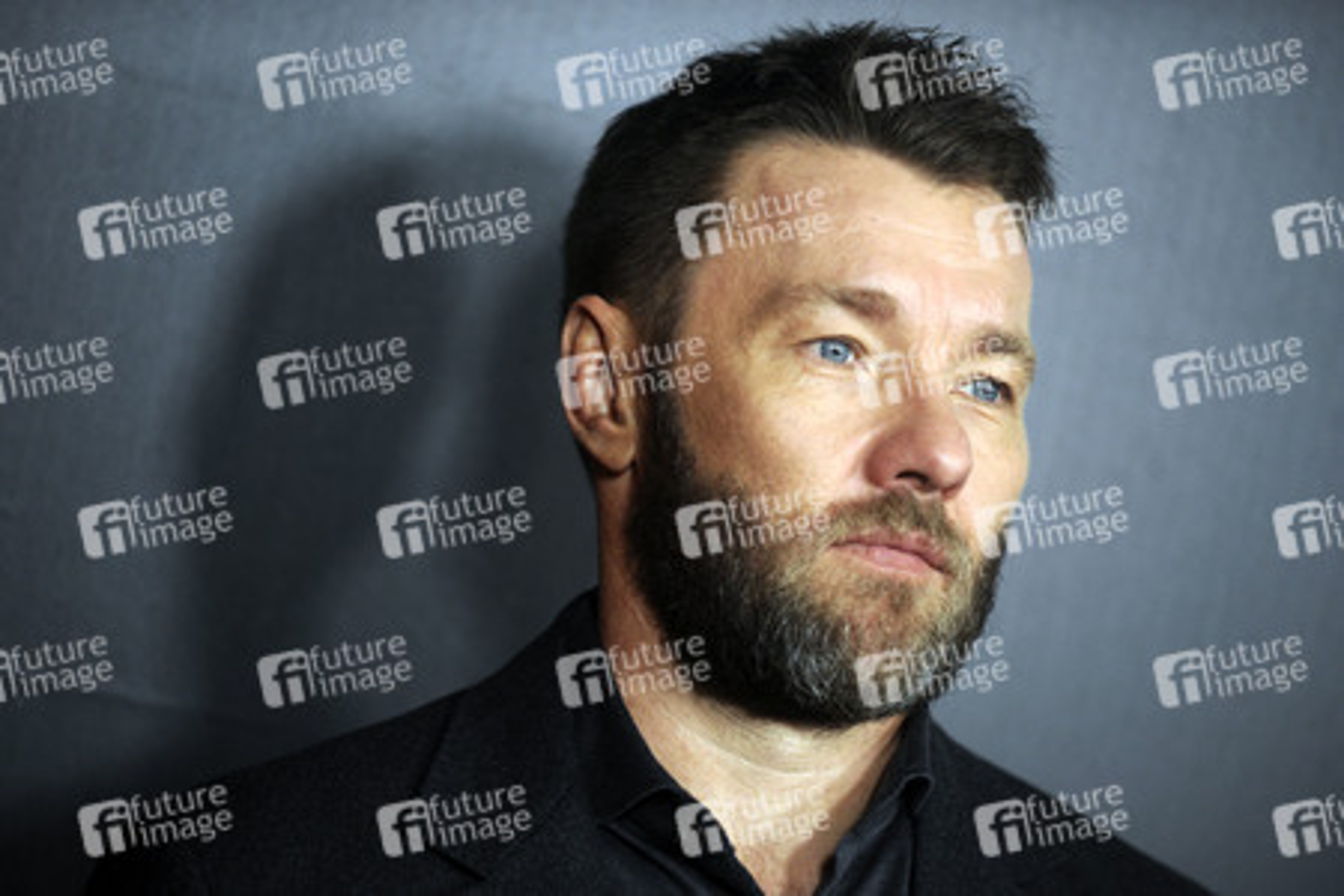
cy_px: 448
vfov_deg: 9.5
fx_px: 5413
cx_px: 672
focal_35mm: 145
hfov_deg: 14.2
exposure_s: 1/200
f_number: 2.8
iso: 1600
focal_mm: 145
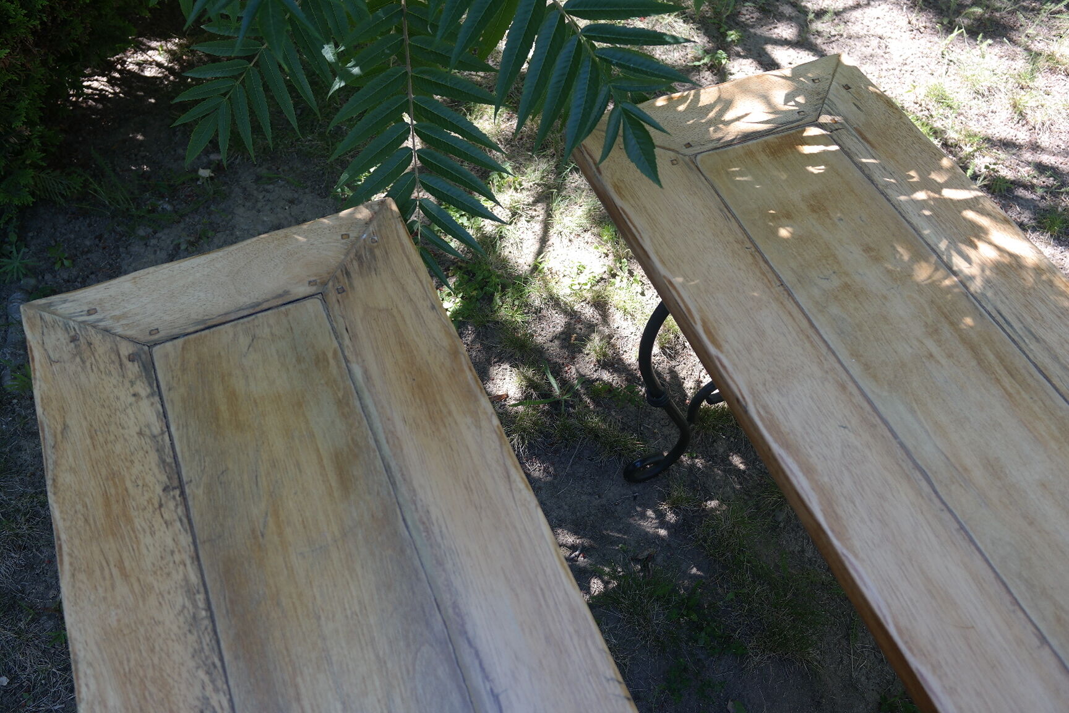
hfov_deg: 61.9
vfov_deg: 43.6
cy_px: 356
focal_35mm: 30
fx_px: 891
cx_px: 534
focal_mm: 20
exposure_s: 1/125
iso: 100
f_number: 3.5
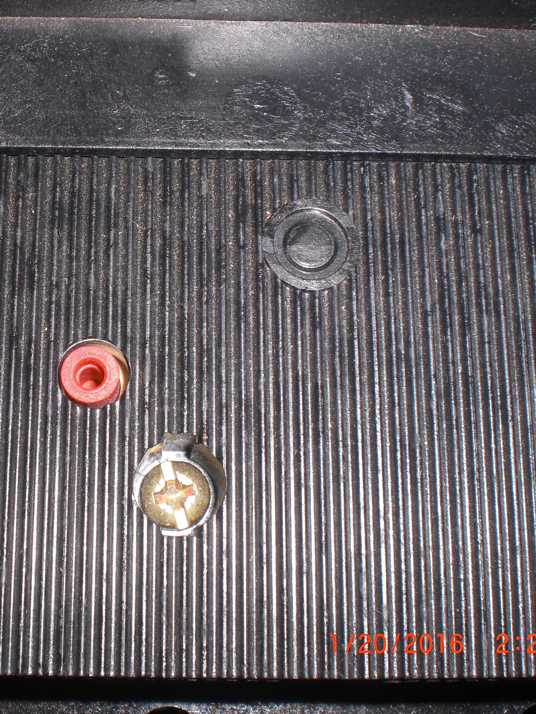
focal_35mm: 51
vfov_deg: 37.5
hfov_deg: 28.3
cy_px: 358
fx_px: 1053
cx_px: 165
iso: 64
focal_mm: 6.3
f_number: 5.6
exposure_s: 1/60
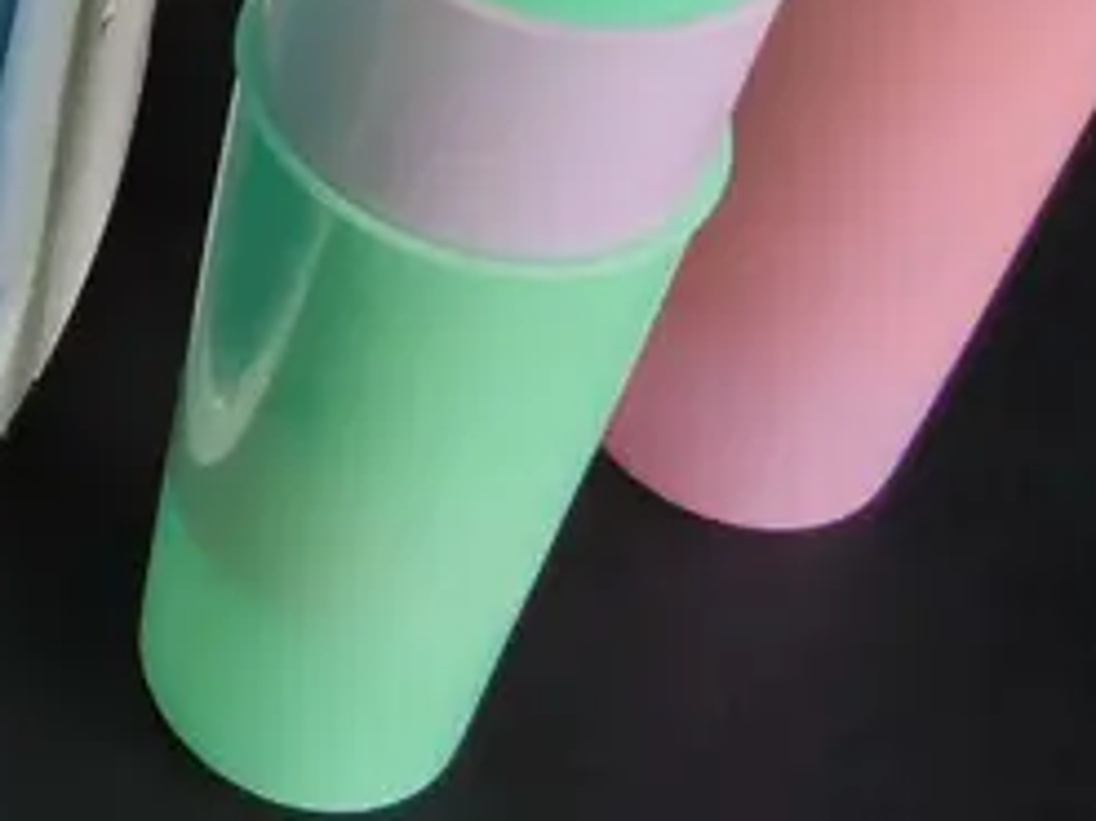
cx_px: -630
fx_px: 3544
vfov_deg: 12.3
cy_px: -564
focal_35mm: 112
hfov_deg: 15.9
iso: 40
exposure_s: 1/100
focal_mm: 2.87
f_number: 2
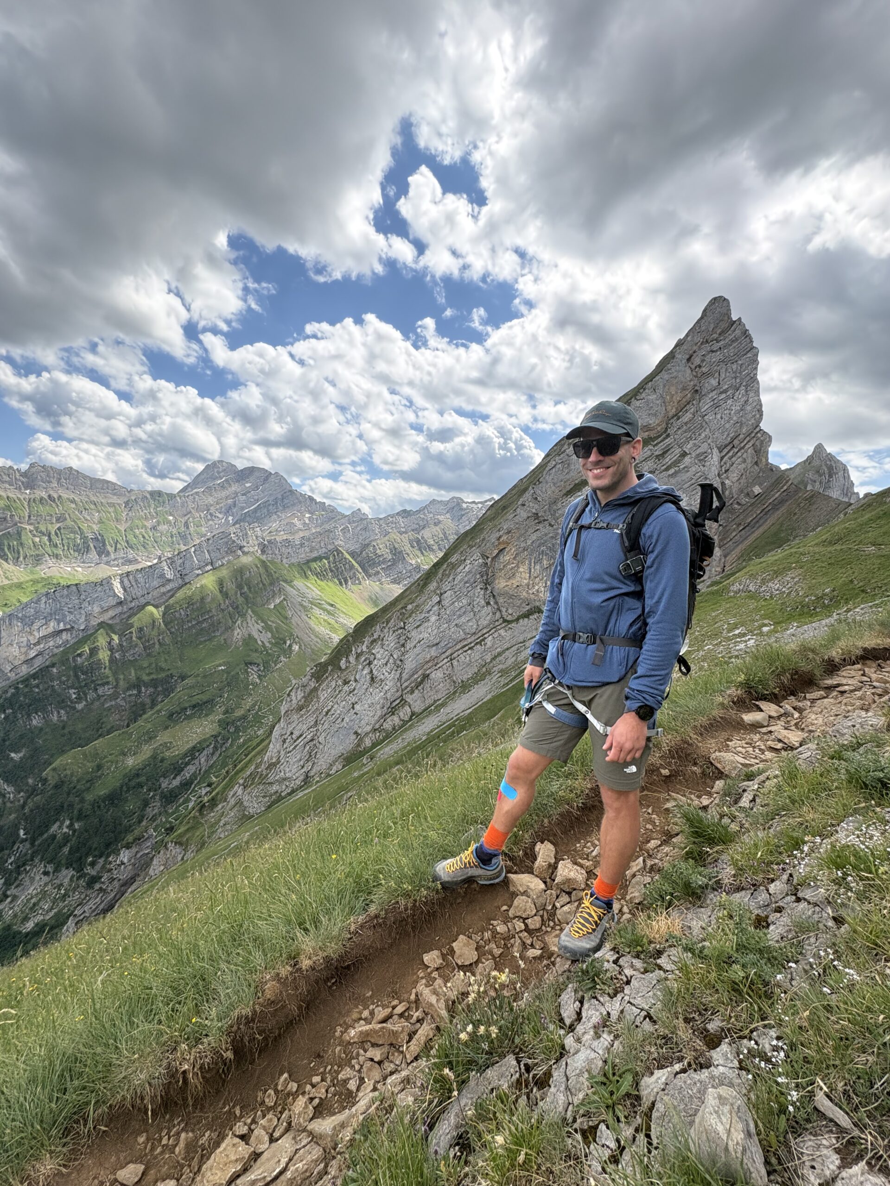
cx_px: 445
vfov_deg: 102.1
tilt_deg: -3.3
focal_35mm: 14
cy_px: 593
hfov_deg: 85.7
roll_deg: -3.2
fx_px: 480
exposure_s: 1/1748
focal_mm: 2.22
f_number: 2.2
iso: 64
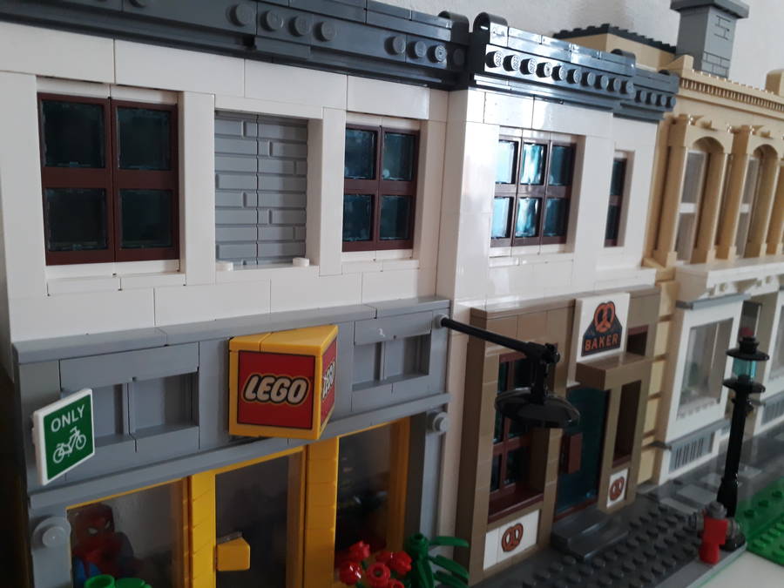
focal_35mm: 27
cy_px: 294
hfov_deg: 65.3
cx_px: 392
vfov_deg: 51.4
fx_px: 612
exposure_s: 1/20
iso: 200
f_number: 1.9
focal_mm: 3.6
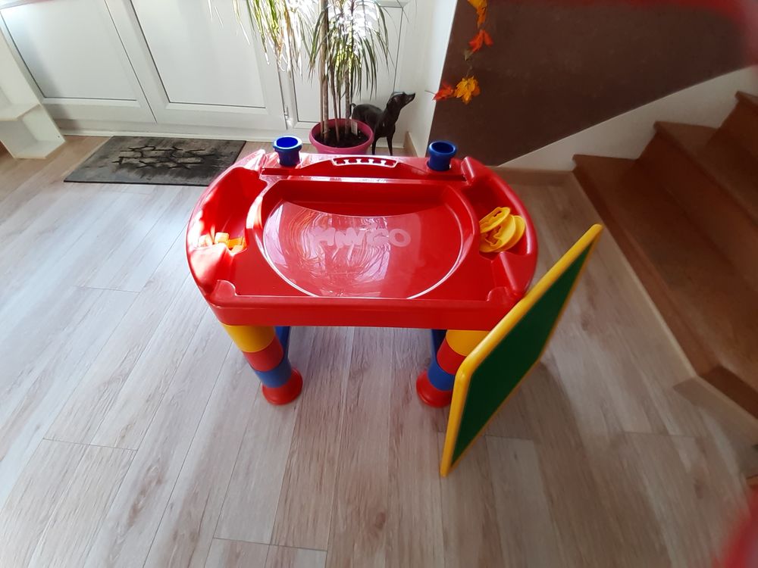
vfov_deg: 89.9
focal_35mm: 13
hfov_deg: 106.2
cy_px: 284
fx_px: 285
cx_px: 379
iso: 64
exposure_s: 1/100
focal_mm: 1.13
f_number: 2.2
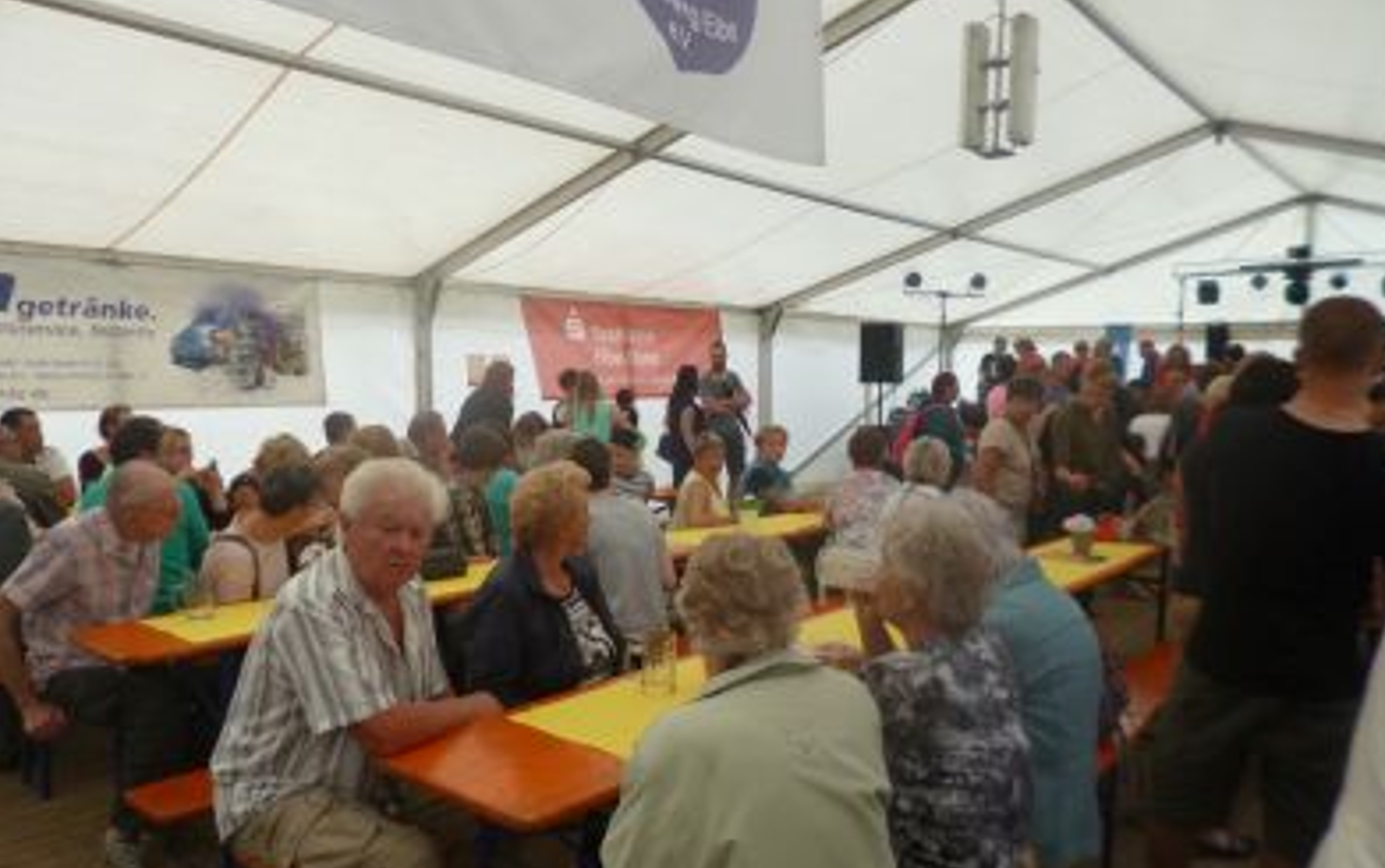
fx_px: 982
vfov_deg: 47.6
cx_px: 701
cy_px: 464
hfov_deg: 70.4
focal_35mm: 26
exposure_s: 1/60
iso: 160
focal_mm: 4.3
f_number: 2.5
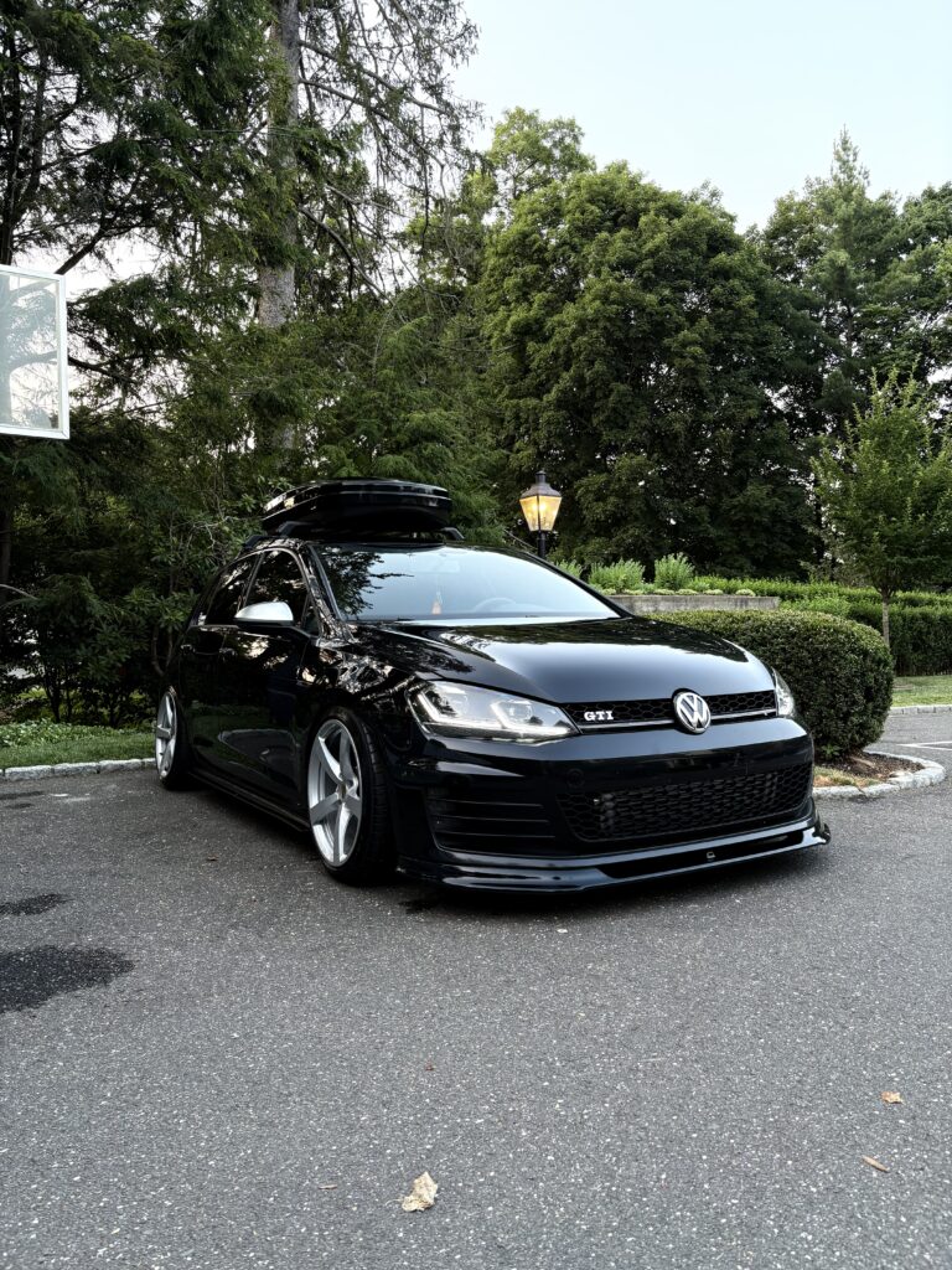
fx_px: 953
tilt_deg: -0.3
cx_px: 476
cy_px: 635
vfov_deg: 67.3
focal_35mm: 26
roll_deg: +0.1
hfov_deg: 53.1
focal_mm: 5.96
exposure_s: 1/50
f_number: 1.6
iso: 160
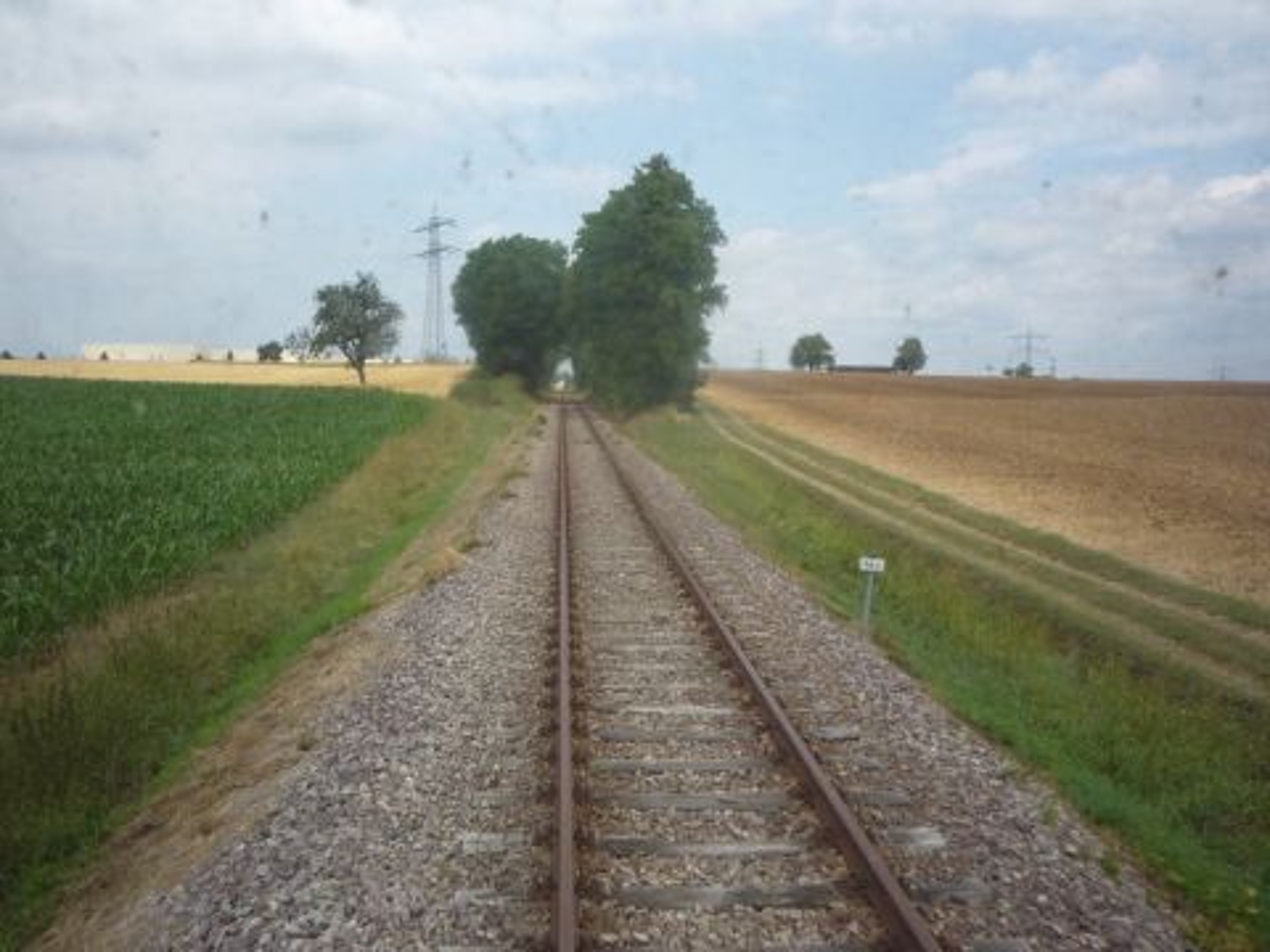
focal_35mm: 32
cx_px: 635
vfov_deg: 44.2
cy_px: 476
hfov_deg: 56.8
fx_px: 1174
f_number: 5
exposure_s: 1/400
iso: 100
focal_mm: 5.2
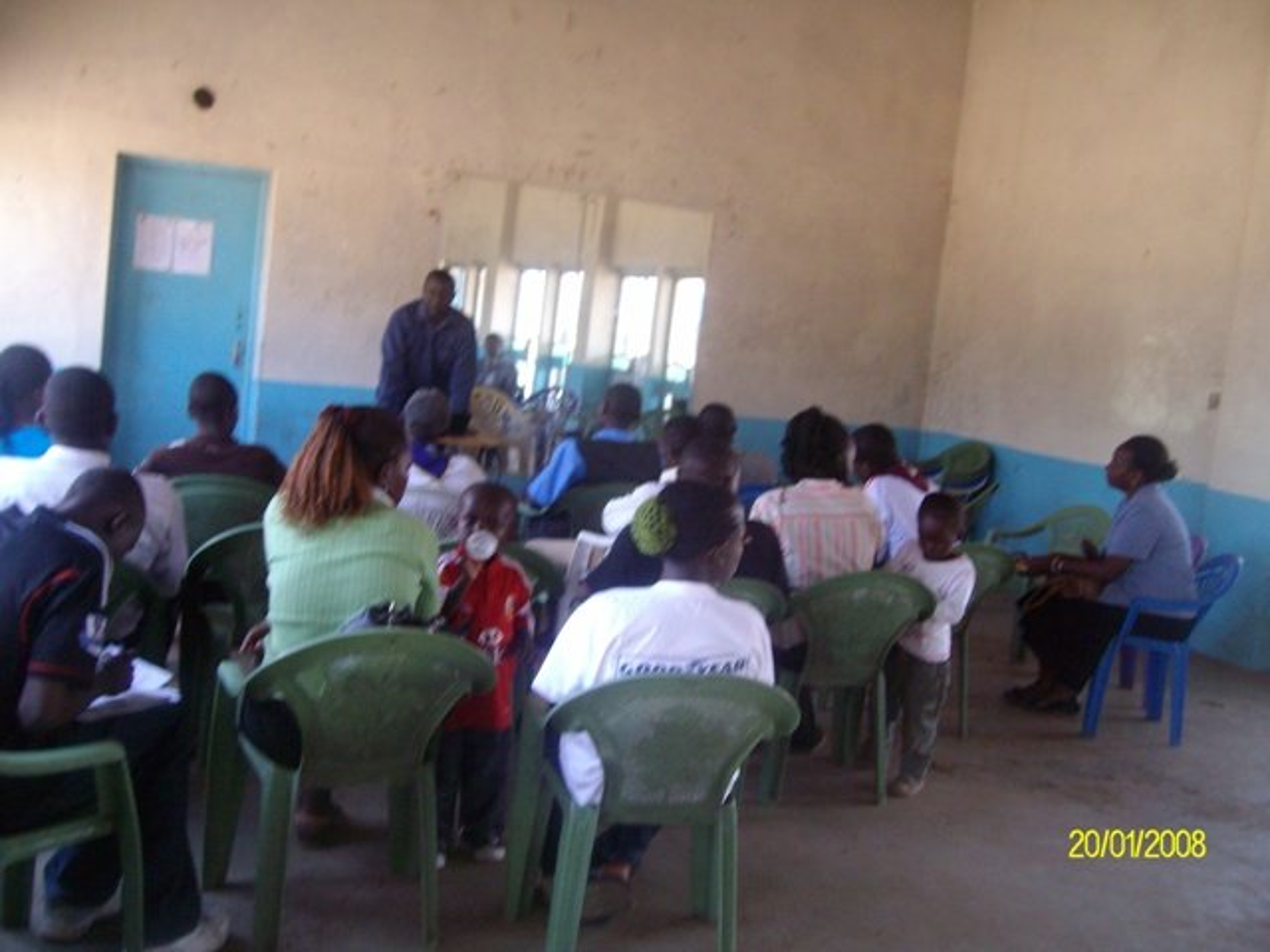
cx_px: 635
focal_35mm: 35
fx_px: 1284
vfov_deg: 40.7
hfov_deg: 52.6
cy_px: 476
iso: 170
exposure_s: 1/40
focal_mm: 5.8
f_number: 2.8
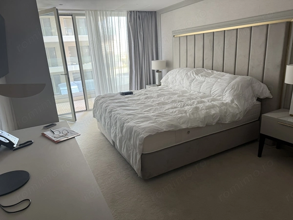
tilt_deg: -16.7
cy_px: 110
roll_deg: +3.8
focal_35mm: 24
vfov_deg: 56.8
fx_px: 203
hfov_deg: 71.6
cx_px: 146
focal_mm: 6.76
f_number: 1.78
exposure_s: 1/50
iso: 125
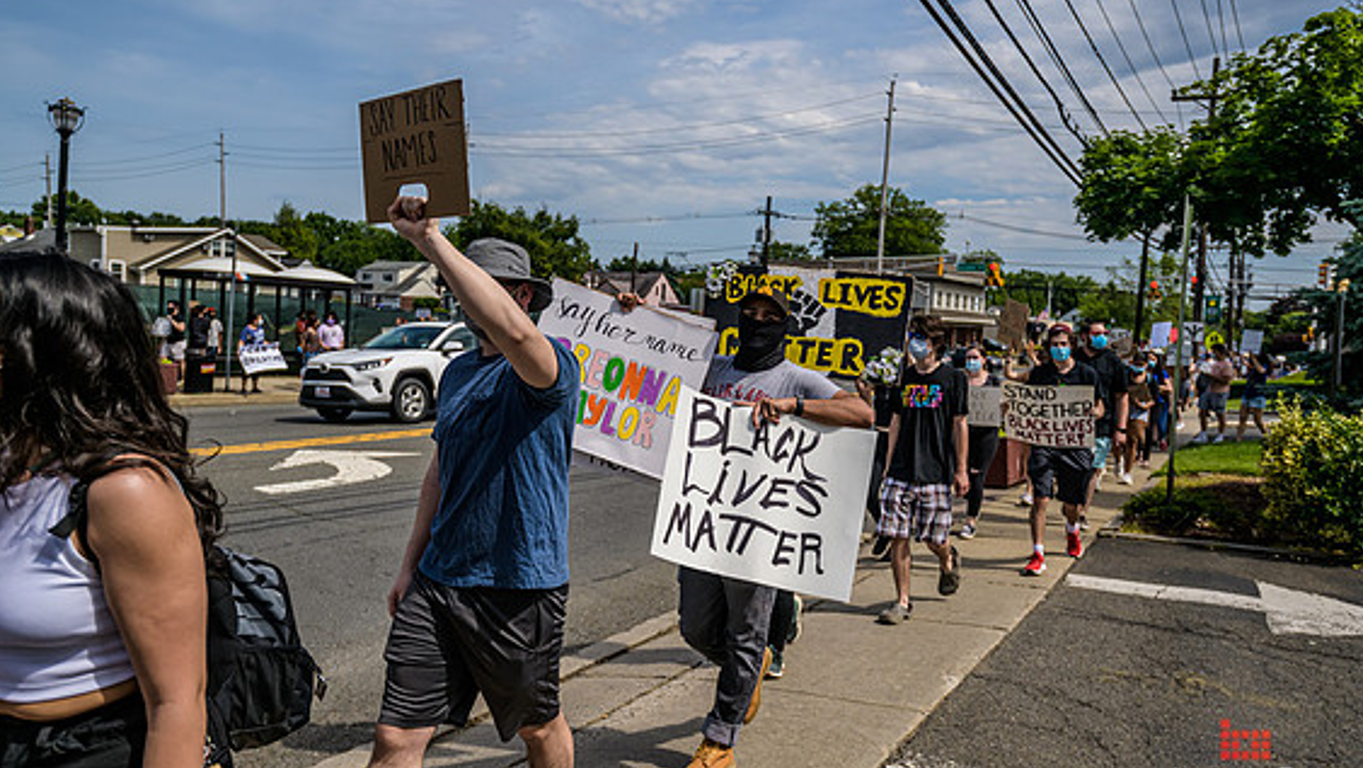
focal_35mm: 27
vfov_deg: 42.9
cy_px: 377
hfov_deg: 69.8
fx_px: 976
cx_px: 690
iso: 200
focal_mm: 25
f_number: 4
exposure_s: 1/5000
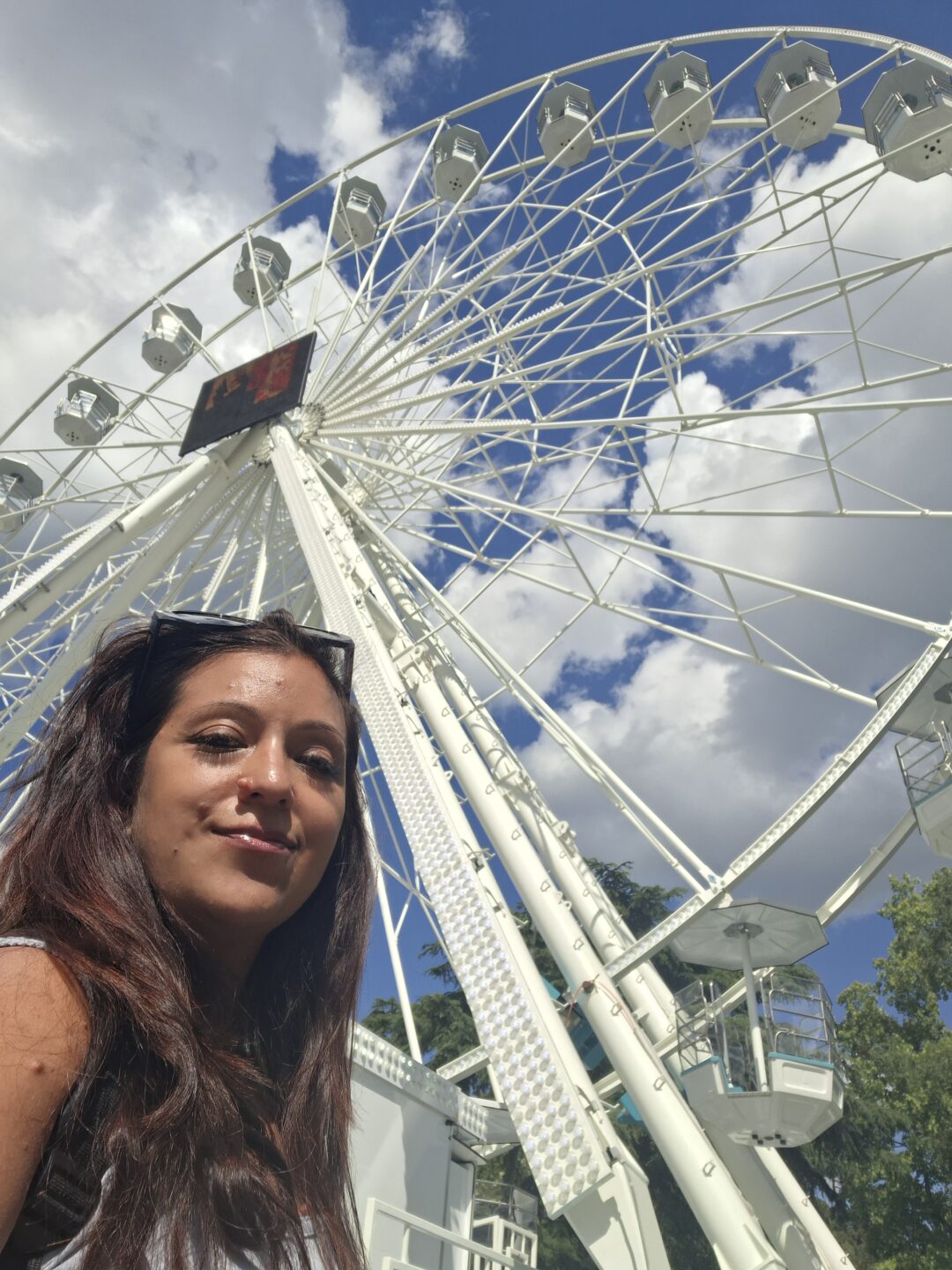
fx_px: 917
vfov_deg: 69.4
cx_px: 476
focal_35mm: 25
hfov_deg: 54.9
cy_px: 635
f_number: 2.2
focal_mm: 3.18
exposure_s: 1/1305
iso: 40
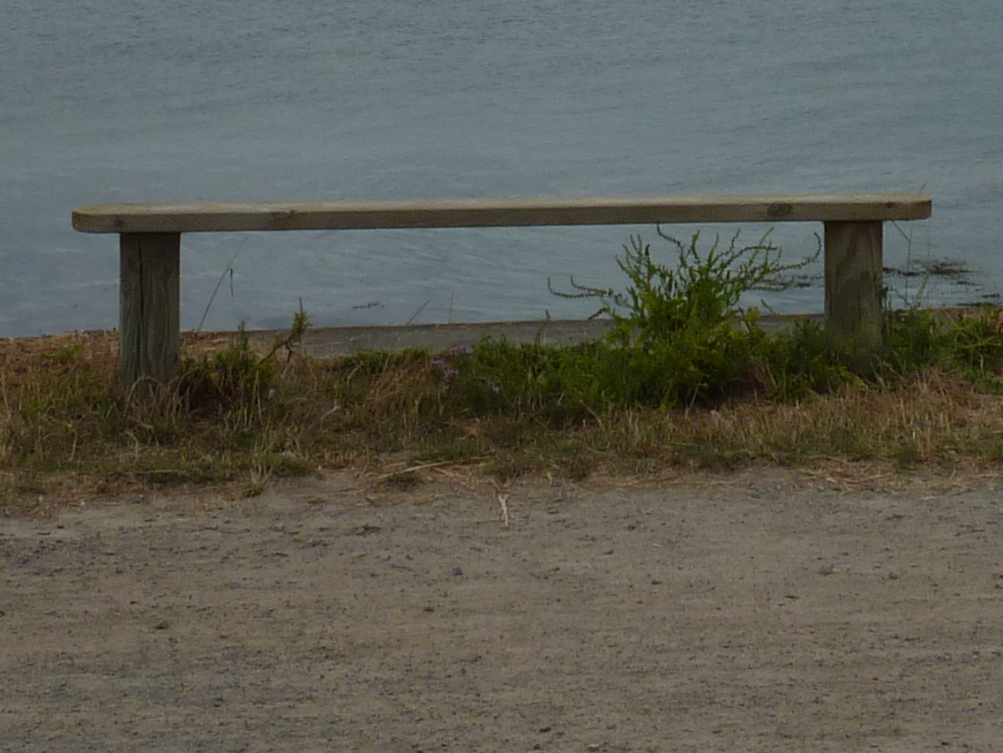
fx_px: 4463
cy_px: -309
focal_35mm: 154
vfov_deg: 9.4
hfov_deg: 12.8
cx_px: 749
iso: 80
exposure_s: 1/500
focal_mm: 7.9
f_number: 5.6
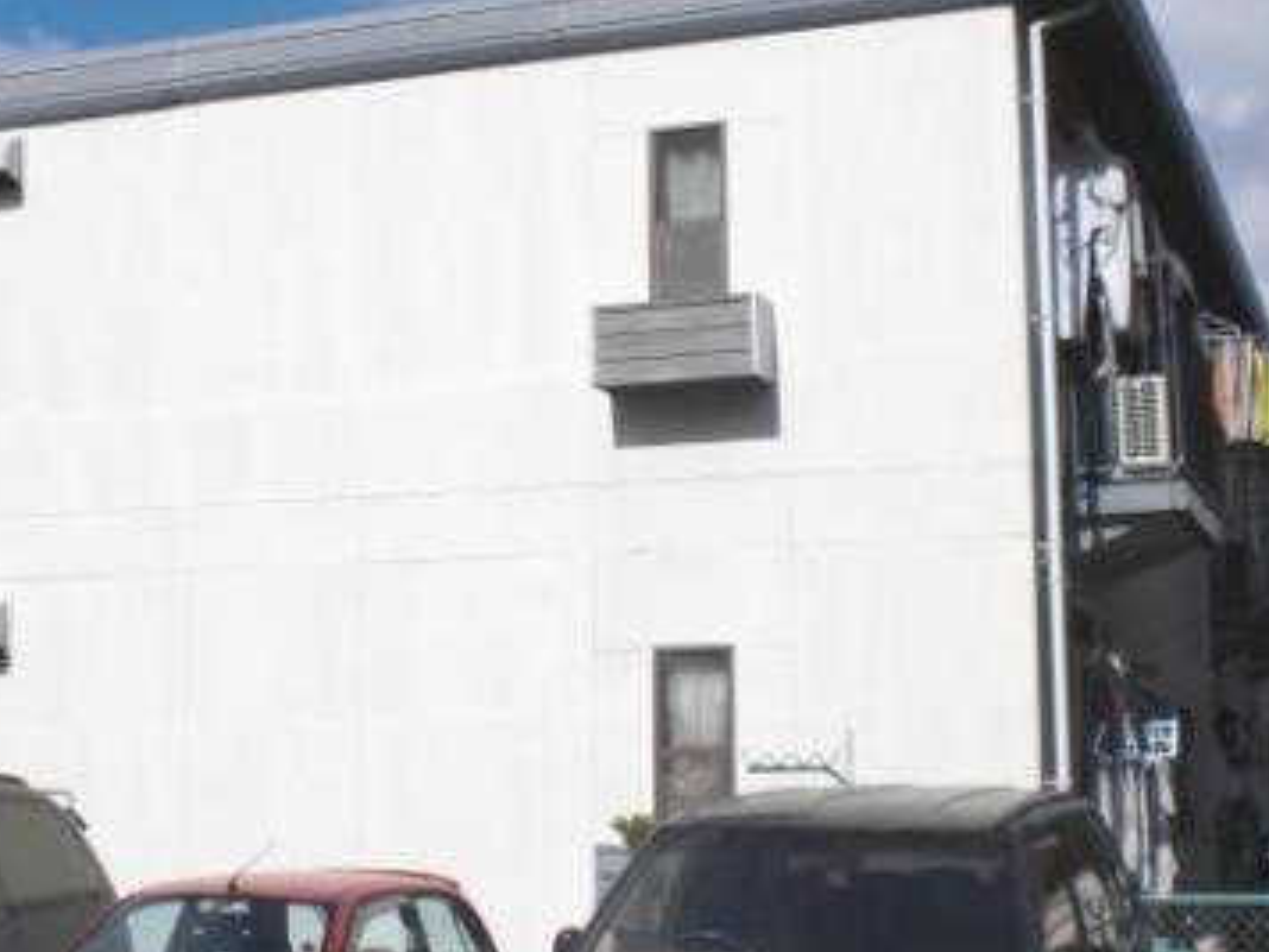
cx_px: 499
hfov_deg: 30.2
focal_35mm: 64
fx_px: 2346
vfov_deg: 22.9
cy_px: 453
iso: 64
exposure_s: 1/1000
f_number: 5.6
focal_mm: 6.3
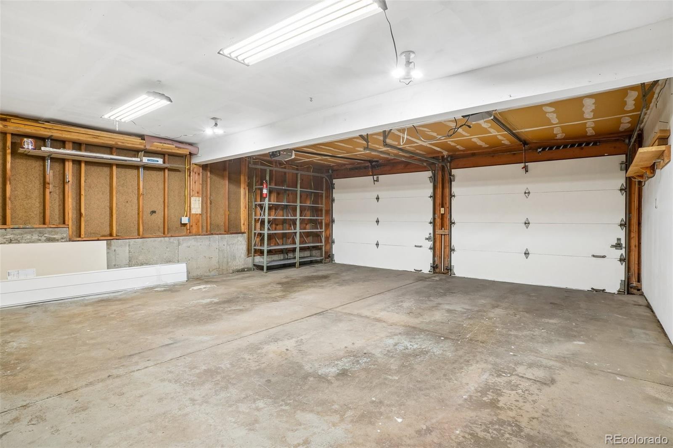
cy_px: 224
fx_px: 308
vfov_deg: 72.0
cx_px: 336
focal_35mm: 16
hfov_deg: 95.0
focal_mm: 11
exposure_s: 1/30
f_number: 8
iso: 500
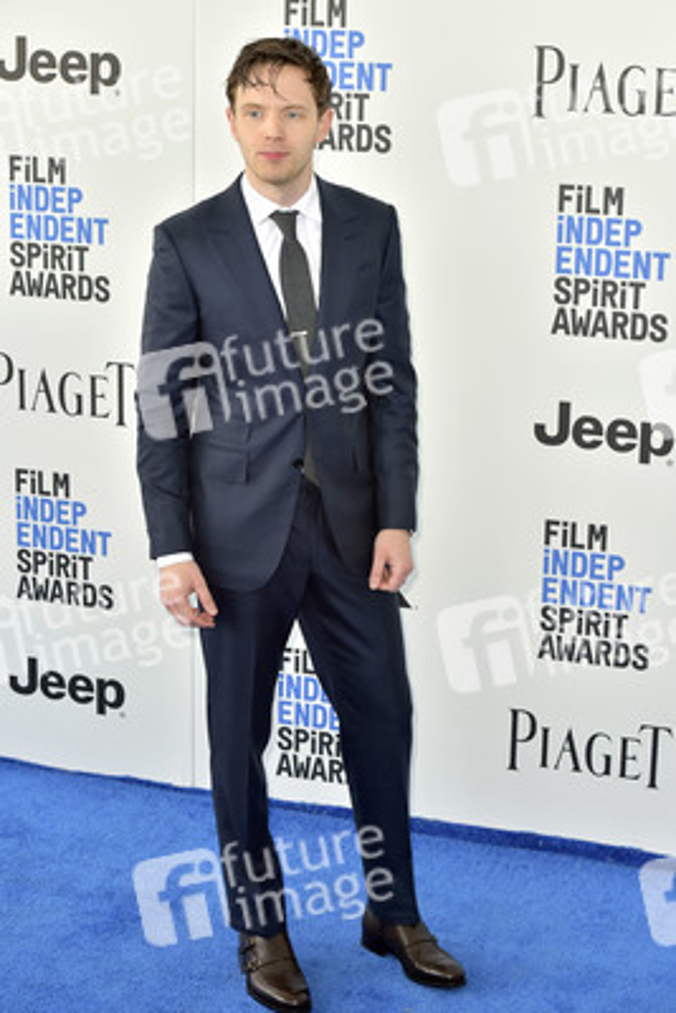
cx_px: 338
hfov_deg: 19.5
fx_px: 1970
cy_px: 506
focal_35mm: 70
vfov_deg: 28.8
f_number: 6.3
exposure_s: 1/320
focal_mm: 70
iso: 500
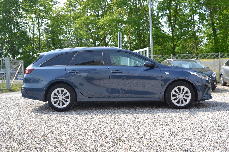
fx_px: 229
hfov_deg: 53.1
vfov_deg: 36.9
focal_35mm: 36
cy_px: 76
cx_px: 114
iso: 100
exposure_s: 1/160
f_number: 6.3
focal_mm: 24
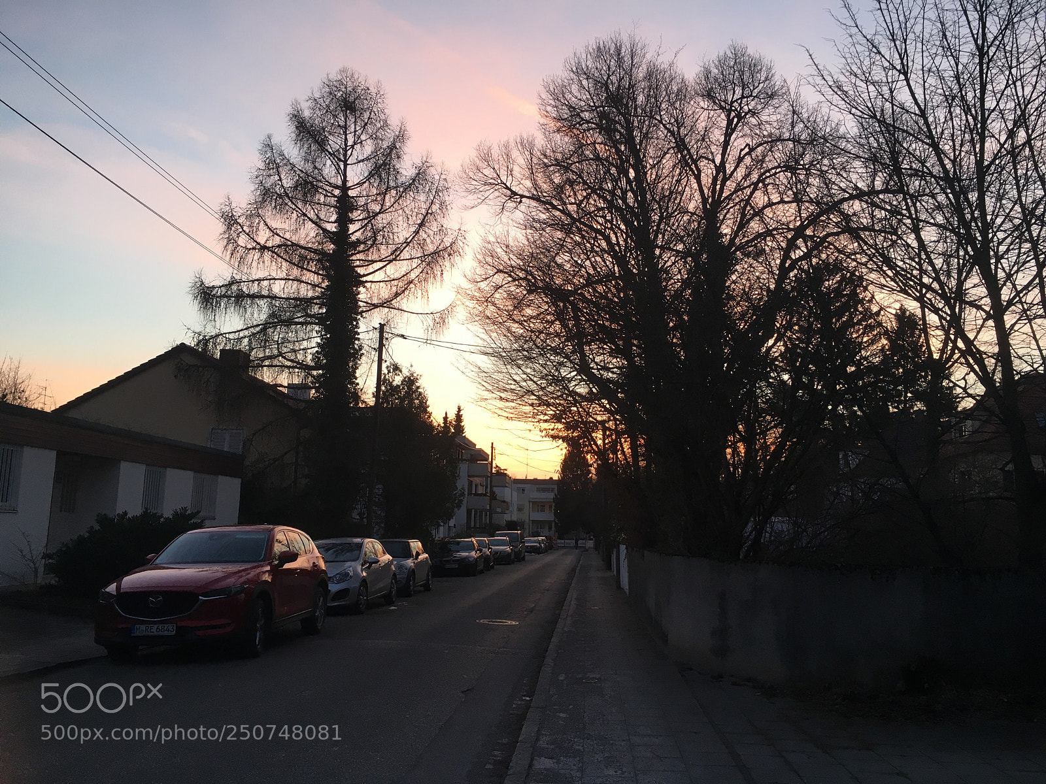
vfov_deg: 48.2
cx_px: 523
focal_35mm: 29
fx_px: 876
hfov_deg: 61.7
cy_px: 392
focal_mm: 4.15
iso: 32
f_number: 2.2
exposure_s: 1/33
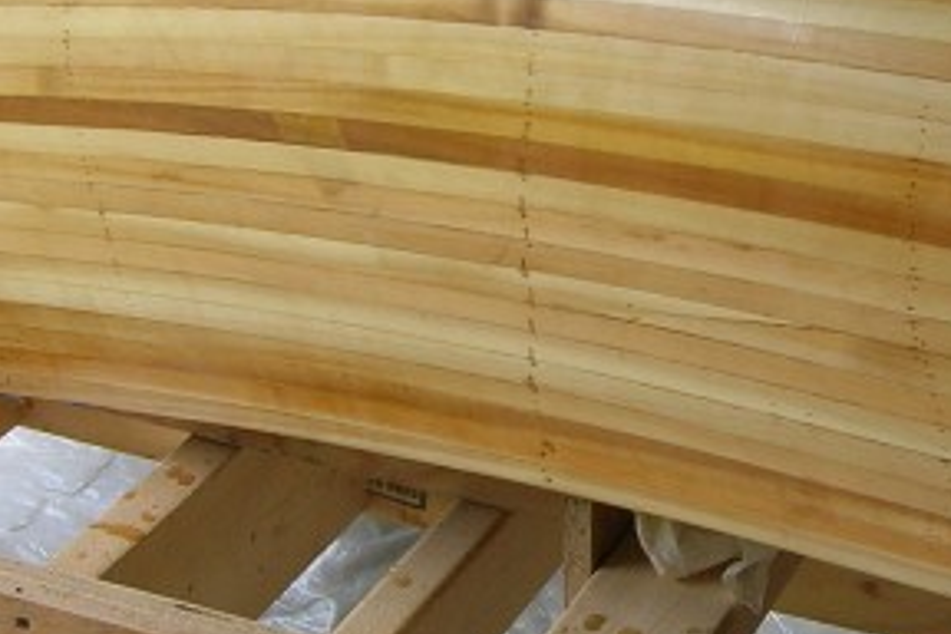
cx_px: 733
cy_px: 220
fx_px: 2589
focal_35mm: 98
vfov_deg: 13.9
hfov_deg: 20.6
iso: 50
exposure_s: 1/55.1
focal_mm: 5.7
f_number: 4.9
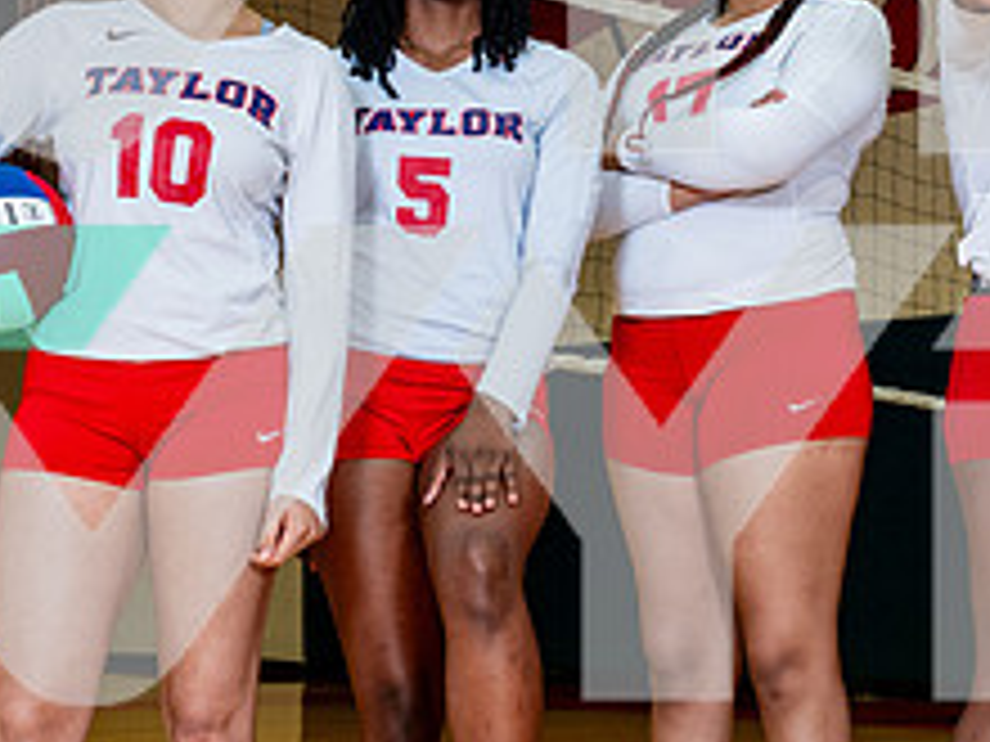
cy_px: 465
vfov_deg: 16.4
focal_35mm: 90
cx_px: 846
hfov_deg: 21.4
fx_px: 2574
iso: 800
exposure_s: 1/125
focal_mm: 35
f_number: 7.1
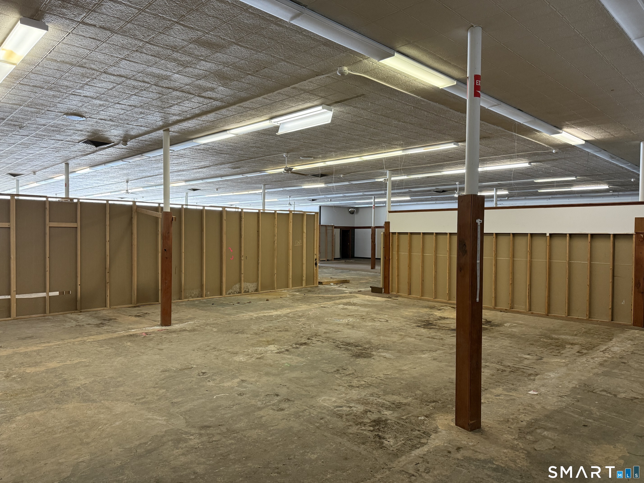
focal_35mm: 24
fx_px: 446
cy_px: 242
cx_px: 322
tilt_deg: -2.1
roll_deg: -1.0
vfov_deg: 56.8
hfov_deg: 71.6
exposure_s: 1/60
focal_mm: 6.76
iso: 320
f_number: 1.78
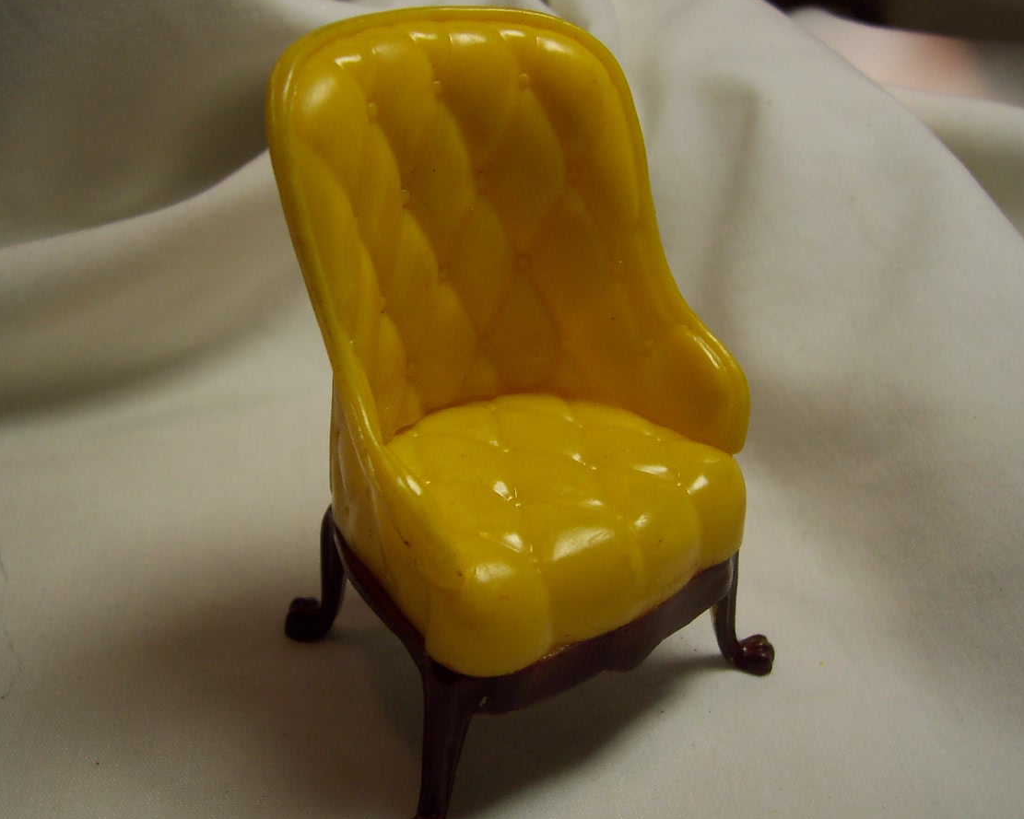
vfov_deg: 38.2
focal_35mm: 39
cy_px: 411
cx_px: 519
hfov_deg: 46.8
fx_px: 1182
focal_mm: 5.6
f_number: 2.8
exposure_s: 1/125
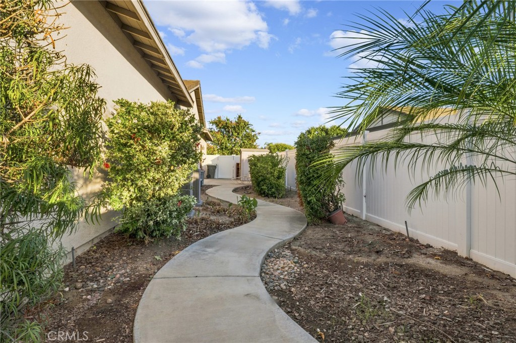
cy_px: 172
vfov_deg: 67.3
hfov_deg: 90.0
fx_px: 258
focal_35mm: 18
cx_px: 258
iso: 400
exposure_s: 1/25
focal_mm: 12
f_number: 22
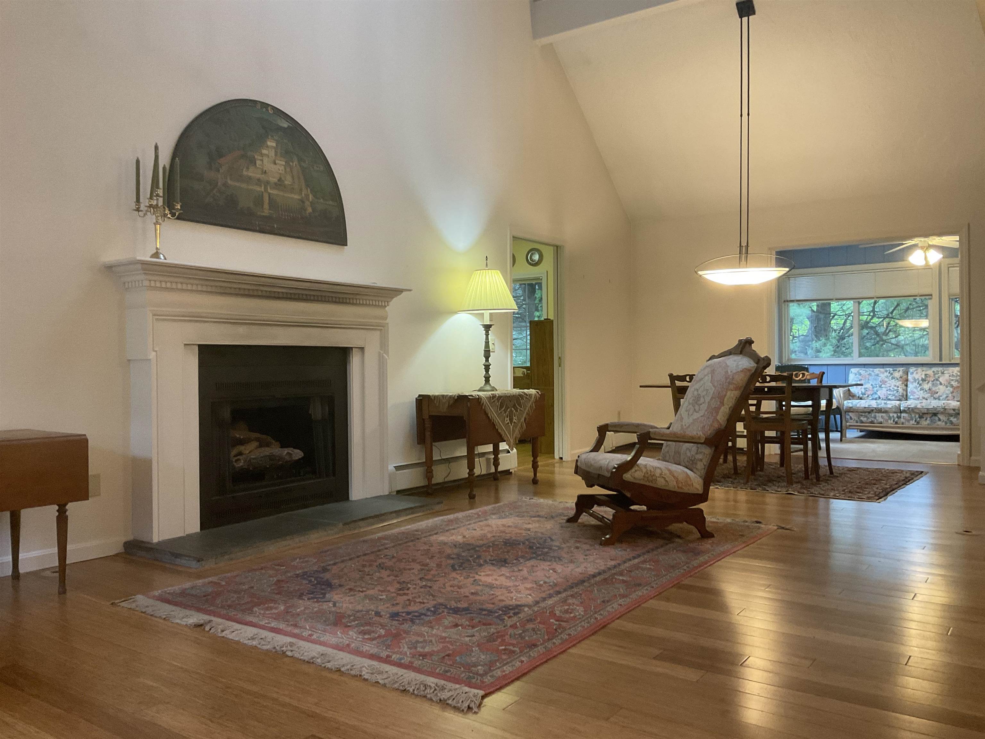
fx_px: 825
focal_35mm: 29
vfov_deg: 48.2
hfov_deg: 61.7
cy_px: 370
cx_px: 492
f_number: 1.8
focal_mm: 3
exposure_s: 1/60
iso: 200
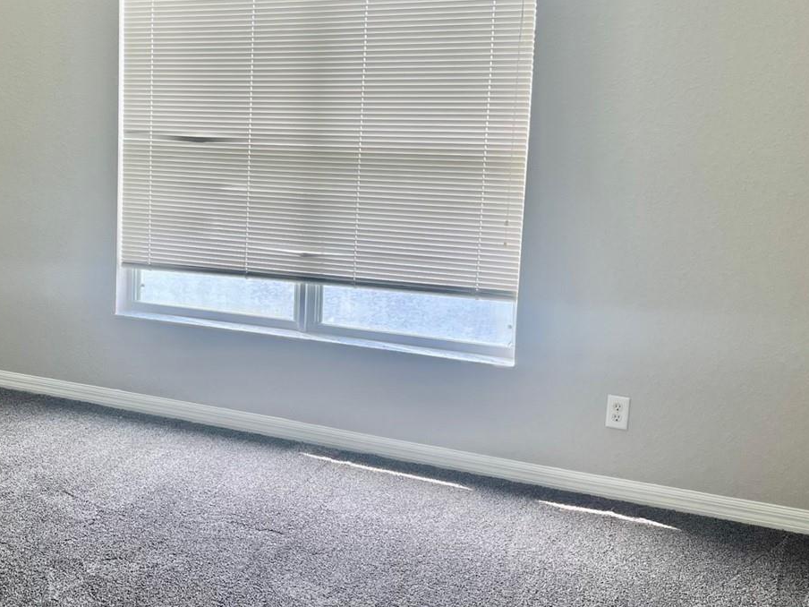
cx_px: 203
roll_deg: -1.0
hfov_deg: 40.1
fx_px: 1075
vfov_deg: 31.4
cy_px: 250
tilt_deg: -7.1
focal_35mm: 46
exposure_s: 1/155
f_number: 1.5
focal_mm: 5.7
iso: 64
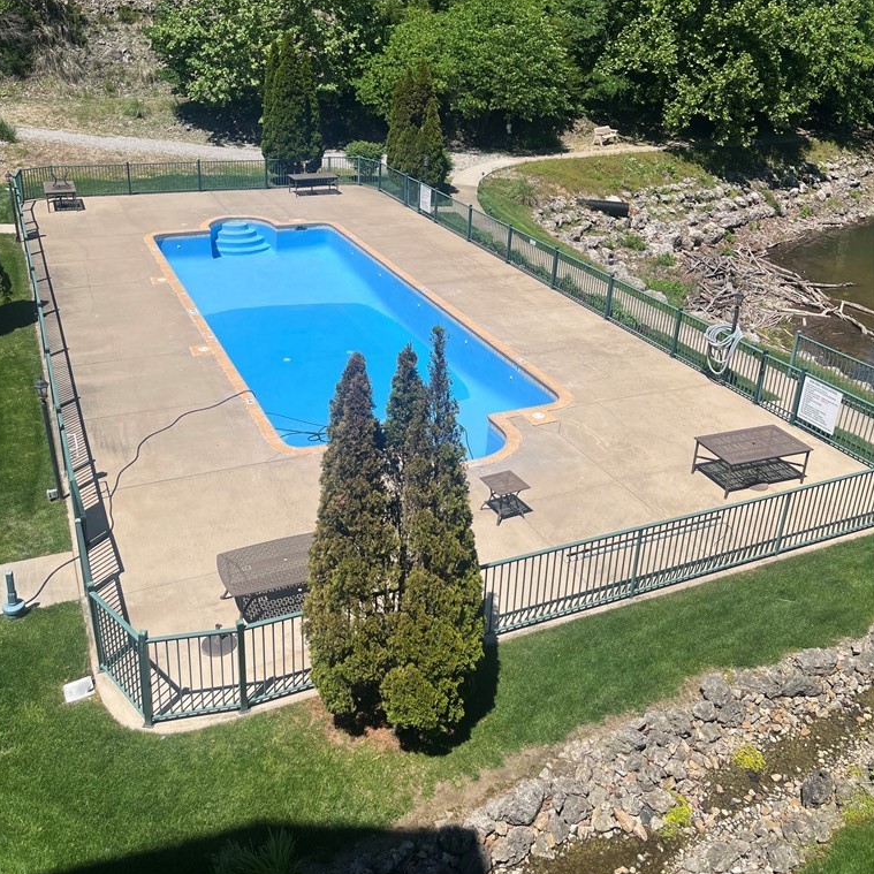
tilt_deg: -22.8
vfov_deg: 52.2
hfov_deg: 52.5
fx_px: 886
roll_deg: -1.4
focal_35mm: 31
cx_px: 436
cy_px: 352
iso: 50
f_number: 1.6
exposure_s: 1/5076
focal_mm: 5.1
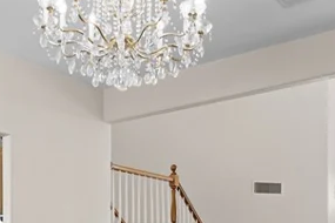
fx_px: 568
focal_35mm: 61
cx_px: 159
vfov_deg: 20.6
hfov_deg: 32.9
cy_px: 276
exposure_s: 1/30
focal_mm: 17
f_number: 8
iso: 500
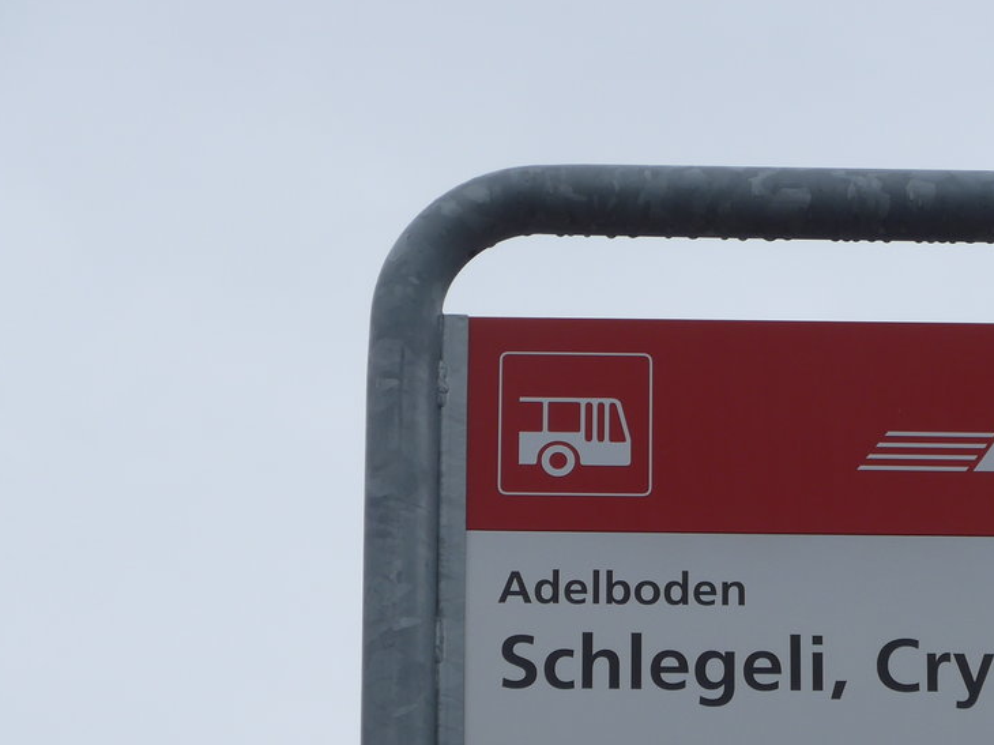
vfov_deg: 6.8
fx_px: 6229
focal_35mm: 217
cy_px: 595
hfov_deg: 9.1
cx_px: 801
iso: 80
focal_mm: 25.7
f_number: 5.3
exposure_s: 1/320
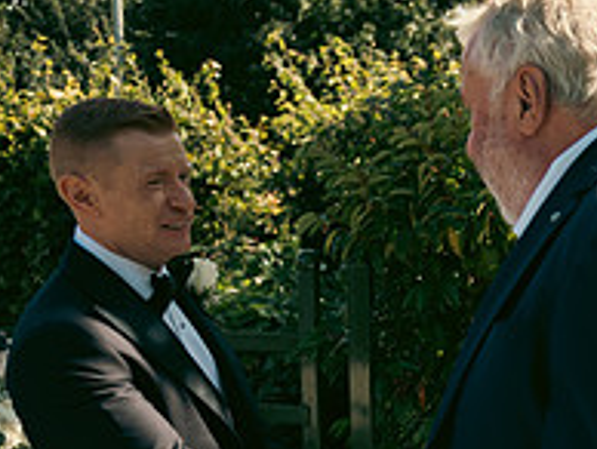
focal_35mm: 69
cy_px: 392
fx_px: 1191
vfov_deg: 21.0
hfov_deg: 24.9
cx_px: 745
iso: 250
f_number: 3.5
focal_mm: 24
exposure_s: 1/1600
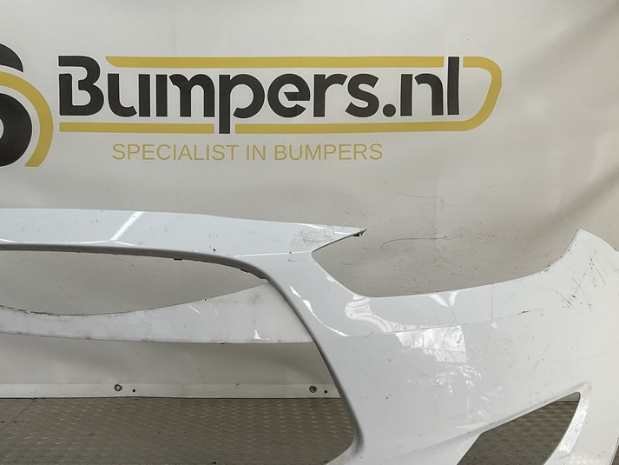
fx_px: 733
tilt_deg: -8.3
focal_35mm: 41
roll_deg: -2.3
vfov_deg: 34.7
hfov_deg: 45.5
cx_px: 244
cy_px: 320
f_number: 1.8
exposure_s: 1/342
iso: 16
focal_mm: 3
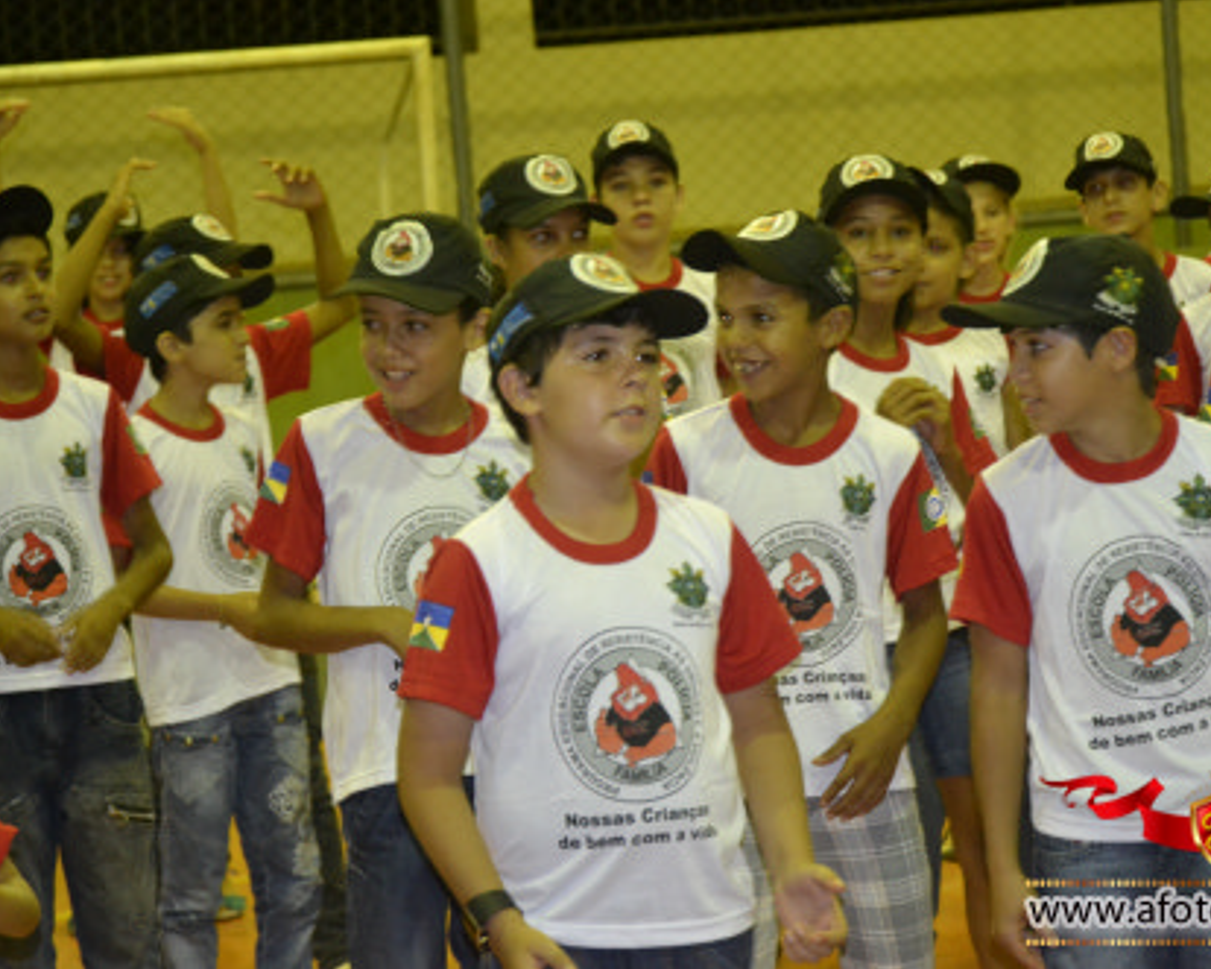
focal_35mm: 128
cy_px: 484
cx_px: 720
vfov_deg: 12.1
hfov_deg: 15.1
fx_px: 4571
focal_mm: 75
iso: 3200
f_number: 5.3
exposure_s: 1/60
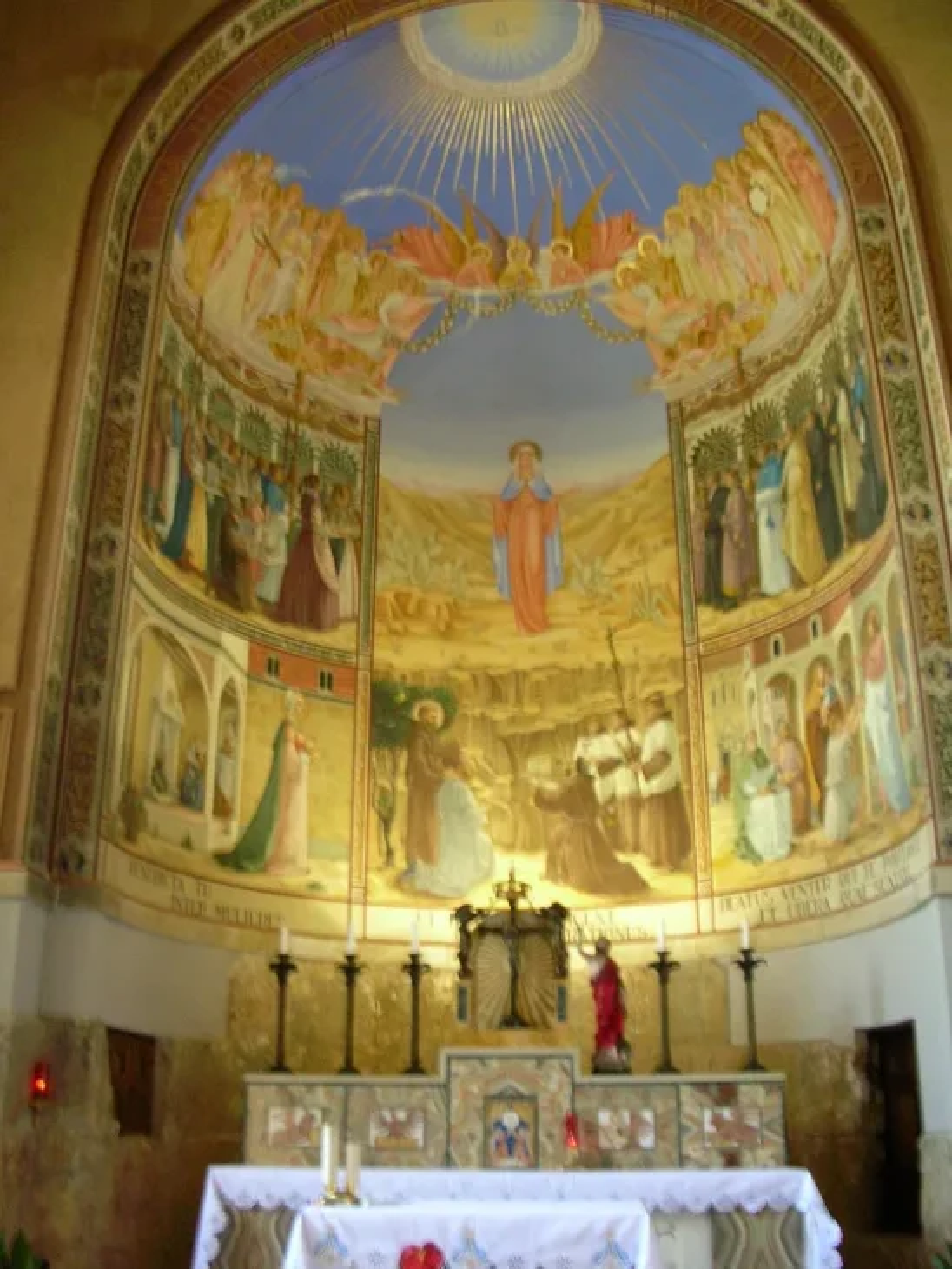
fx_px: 1283
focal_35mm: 35
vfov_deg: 52.6
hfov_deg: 40.7
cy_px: 634
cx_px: 476
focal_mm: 5.8
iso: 149
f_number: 3
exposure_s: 1/4
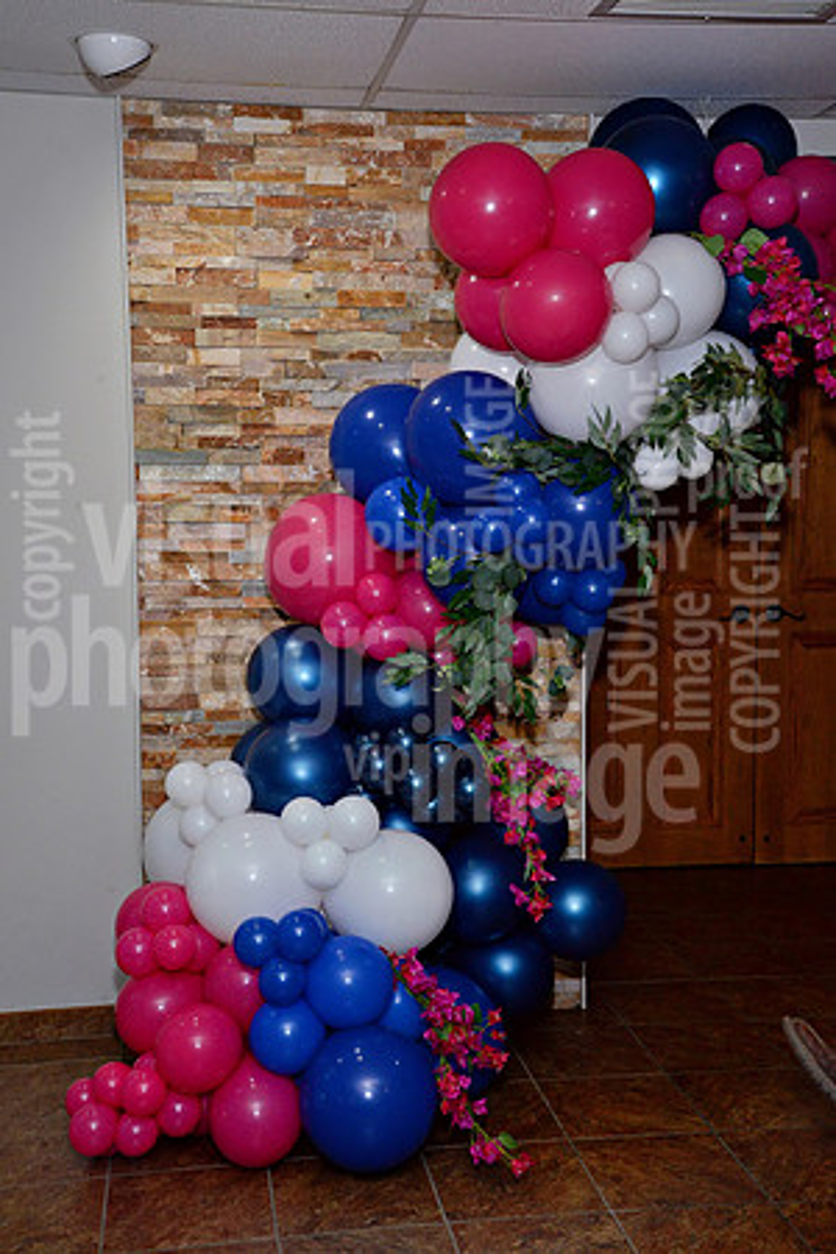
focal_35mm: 45
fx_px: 1567
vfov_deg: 43.6
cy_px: 627
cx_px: 418
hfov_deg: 29.9
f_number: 10
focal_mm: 45
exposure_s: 1/125
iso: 3200
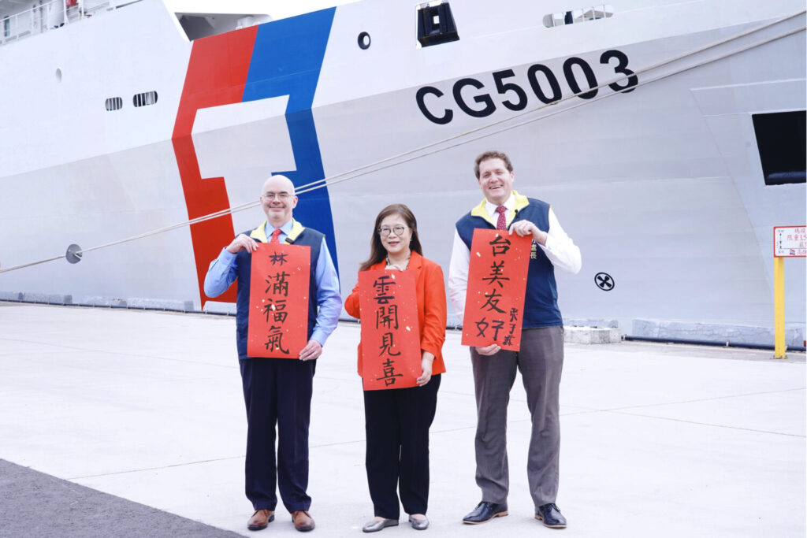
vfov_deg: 27.5
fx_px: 1098
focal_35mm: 49
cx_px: 404
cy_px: 269
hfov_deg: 40.3
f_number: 13
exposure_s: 1/200
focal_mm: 49
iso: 1600
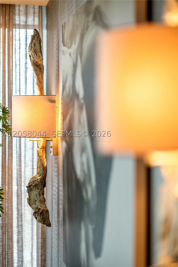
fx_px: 630
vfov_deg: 23.9
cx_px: 89
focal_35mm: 85
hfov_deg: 16.1
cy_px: 134
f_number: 1.6
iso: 250
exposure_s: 1/1250
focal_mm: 85
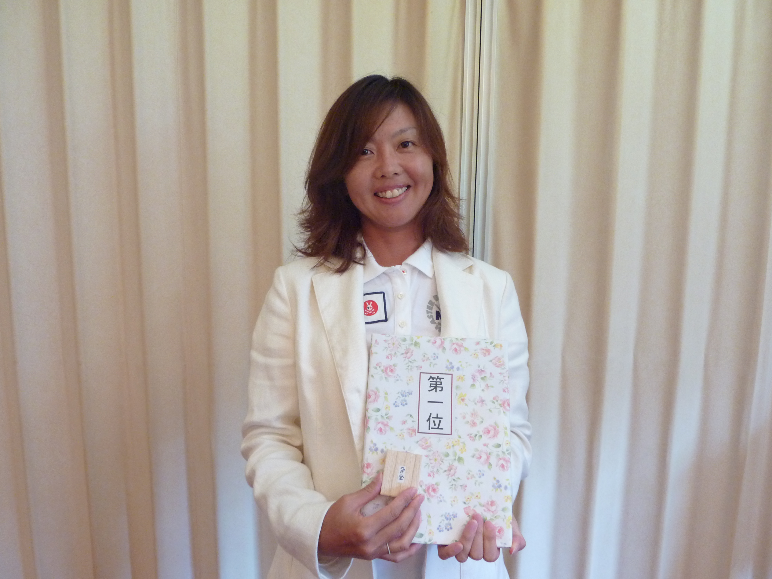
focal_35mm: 25
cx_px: 386
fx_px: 558
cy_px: 290
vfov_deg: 54.9
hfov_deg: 69.4
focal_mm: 4.1
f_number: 3.3
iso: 320
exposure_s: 1/30
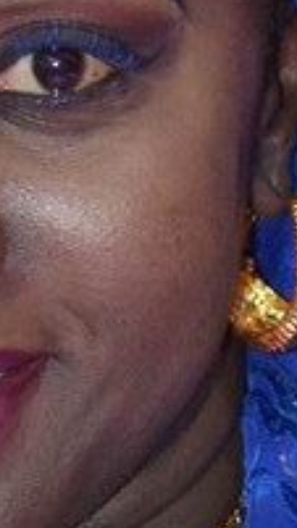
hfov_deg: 2.2
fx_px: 7844
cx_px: 279
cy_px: 470
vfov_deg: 3.9
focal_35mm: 560
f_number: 4
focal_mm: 70
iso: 800
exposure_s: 1/60
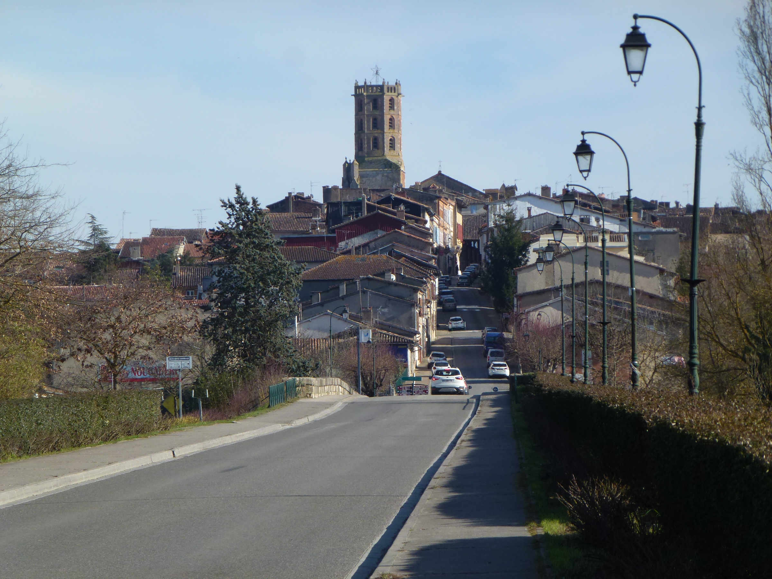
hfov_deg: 10.0
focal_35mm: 197
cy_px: 290
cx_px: 386
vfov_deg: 7.5
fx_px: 4393
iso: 100
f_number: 5.5
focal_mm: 35.2
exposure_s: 1/400
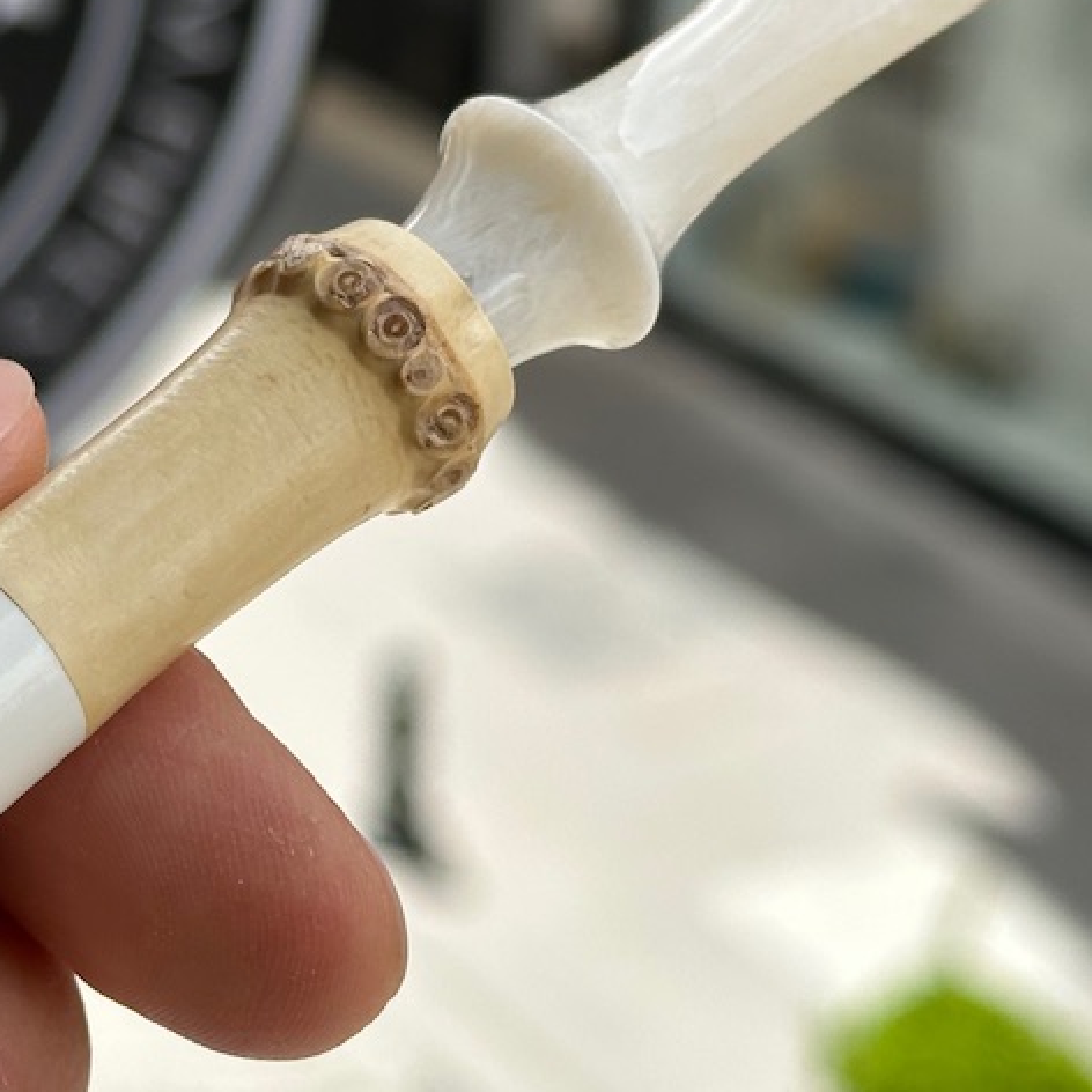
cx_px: 213
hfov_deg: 15.1
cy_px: 470
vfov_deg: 15.1
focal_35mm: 115
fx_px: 4104
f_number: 1.78
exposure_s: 1/1848
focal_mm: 6.86
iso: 64
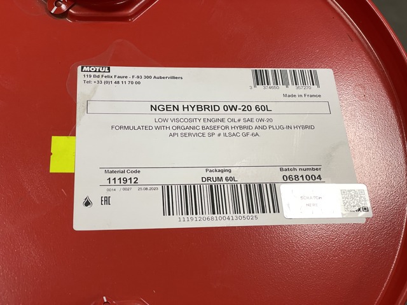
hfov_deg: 36.8
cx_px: 204
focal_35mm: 52
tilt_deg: -59.3
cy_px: 152
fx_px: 611
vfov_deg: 28.0
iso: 200
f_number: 2
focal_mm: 6
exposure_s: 1/100
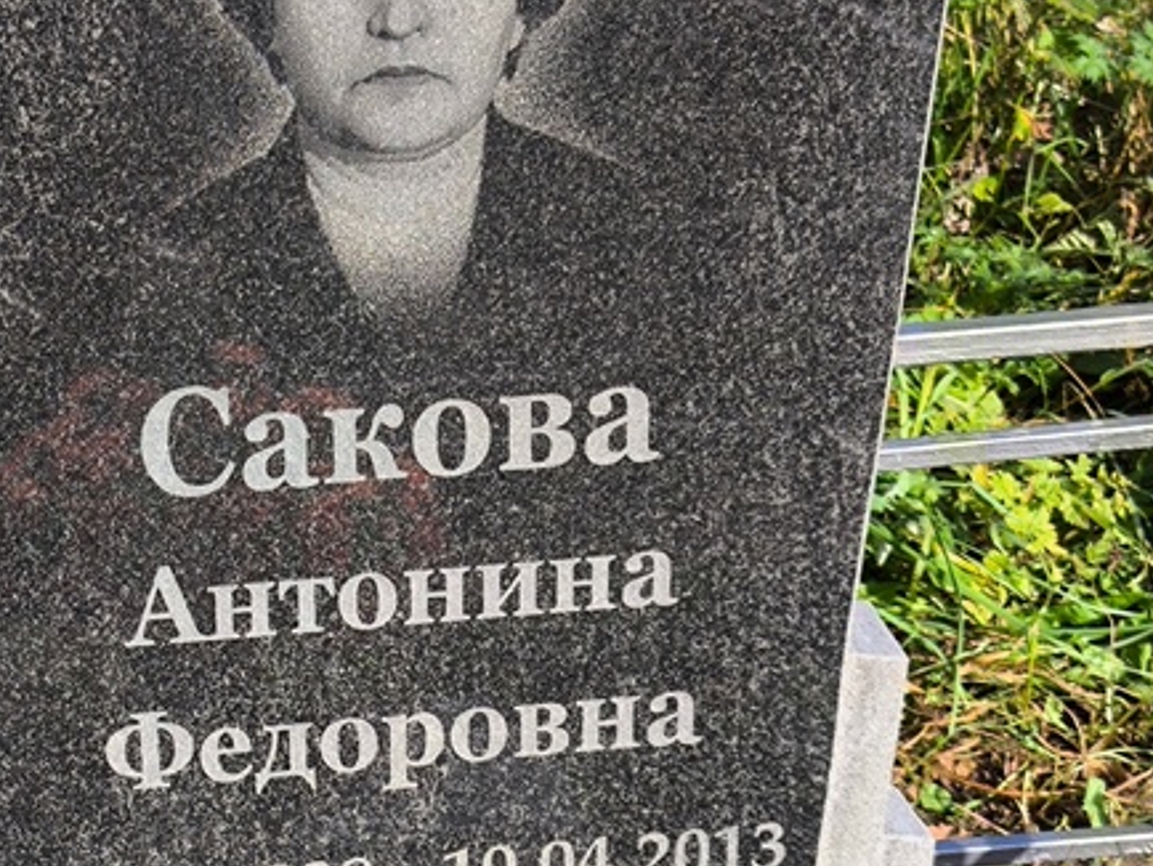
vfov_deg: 16.0
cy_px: 667
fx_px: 3066
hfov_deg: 20.9
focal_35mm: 92
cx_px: 161
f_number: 1.7
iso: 50
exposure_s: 1/754
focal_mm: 4.71
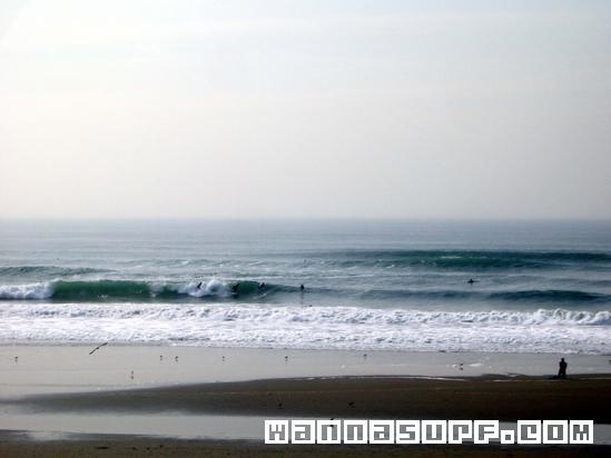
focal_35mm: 107
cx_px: 306
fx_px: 1889
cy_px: 229
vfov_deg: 13.8
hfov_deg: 18.4
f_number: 7.7
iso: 50
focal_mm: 17.4
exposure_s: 1/200
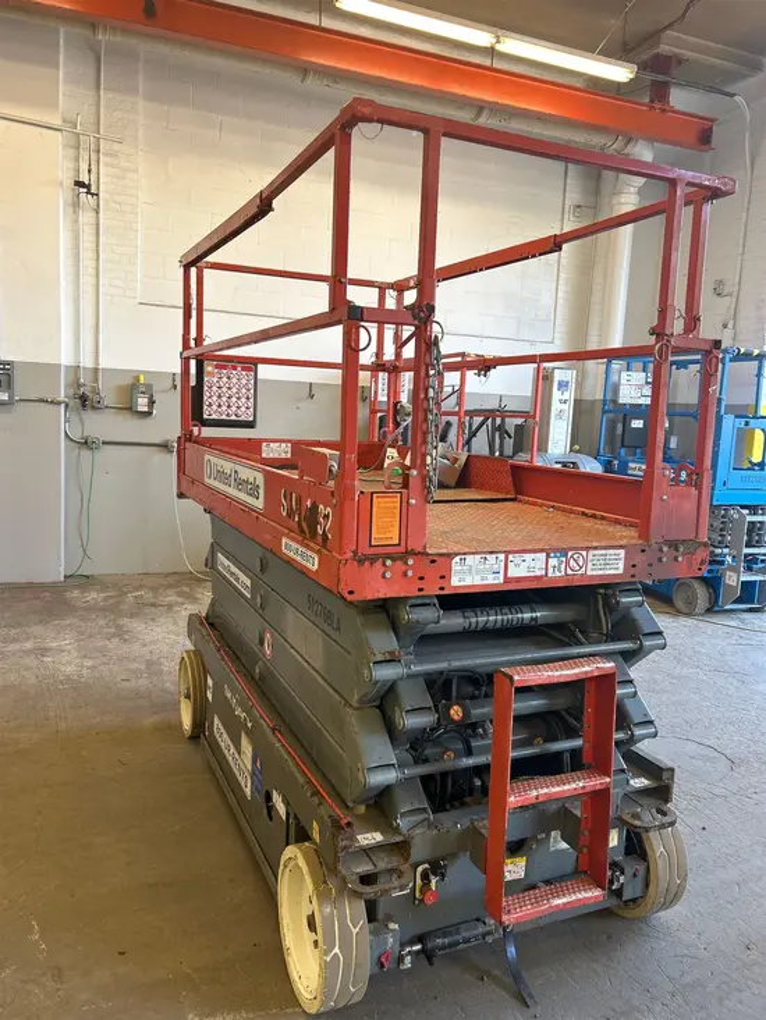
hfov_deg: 53.1
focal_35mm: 26
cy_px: 510
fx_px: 767
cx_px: 383
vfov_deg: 67.3
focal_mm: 5.7
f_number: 1.5
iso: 64
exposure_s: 1/121
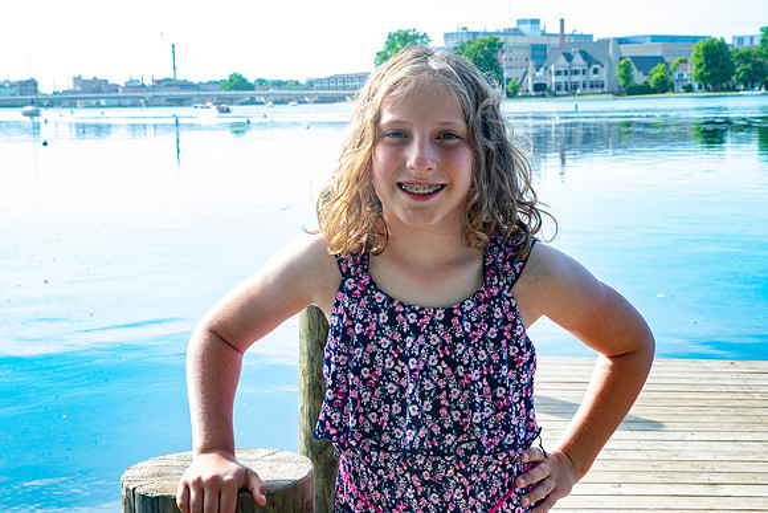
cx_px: 384
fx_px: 1494
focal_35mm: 70
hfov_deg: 28.8
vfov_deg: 19.5
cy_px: 256
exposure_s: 1/80
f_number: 20
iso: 800
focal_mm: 70
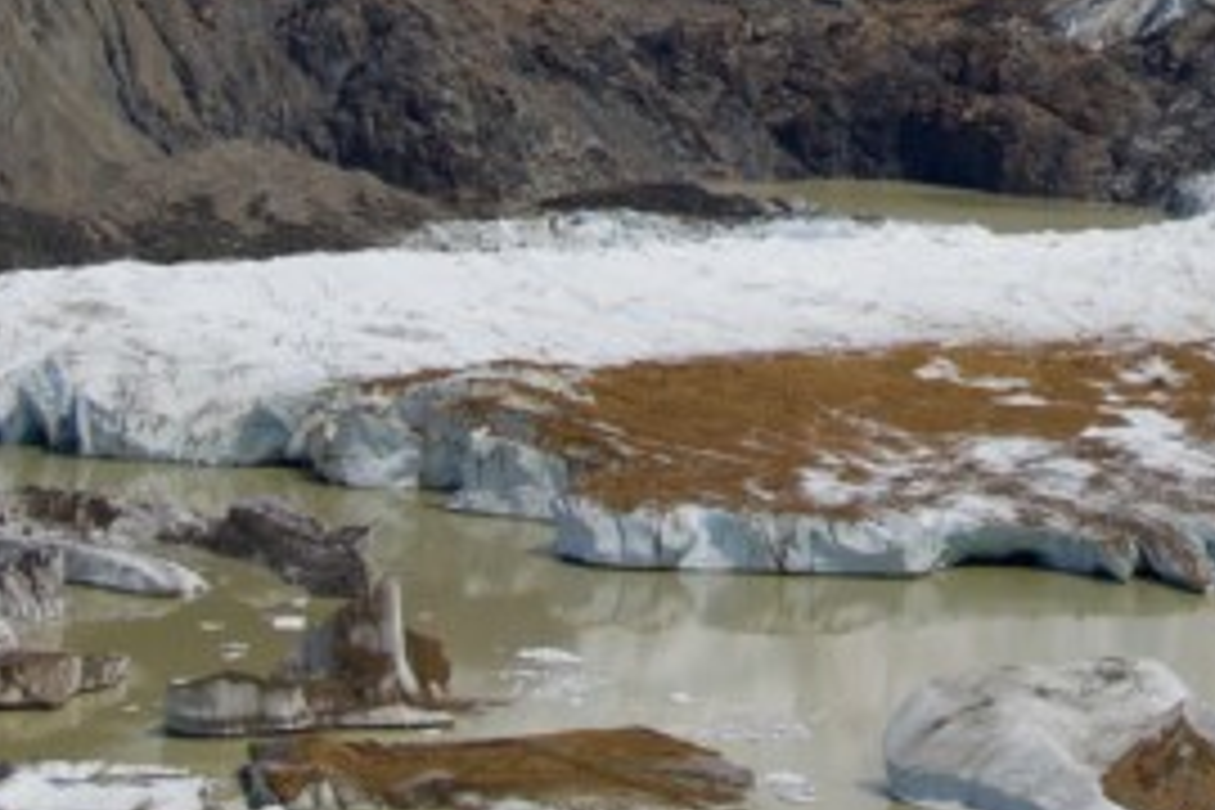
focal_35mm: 142
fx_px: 4792
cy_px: -279
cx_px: 1066
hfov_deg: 14.3
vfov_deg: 9.5
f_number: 5
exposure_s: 1/1600
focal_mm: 32
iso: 100
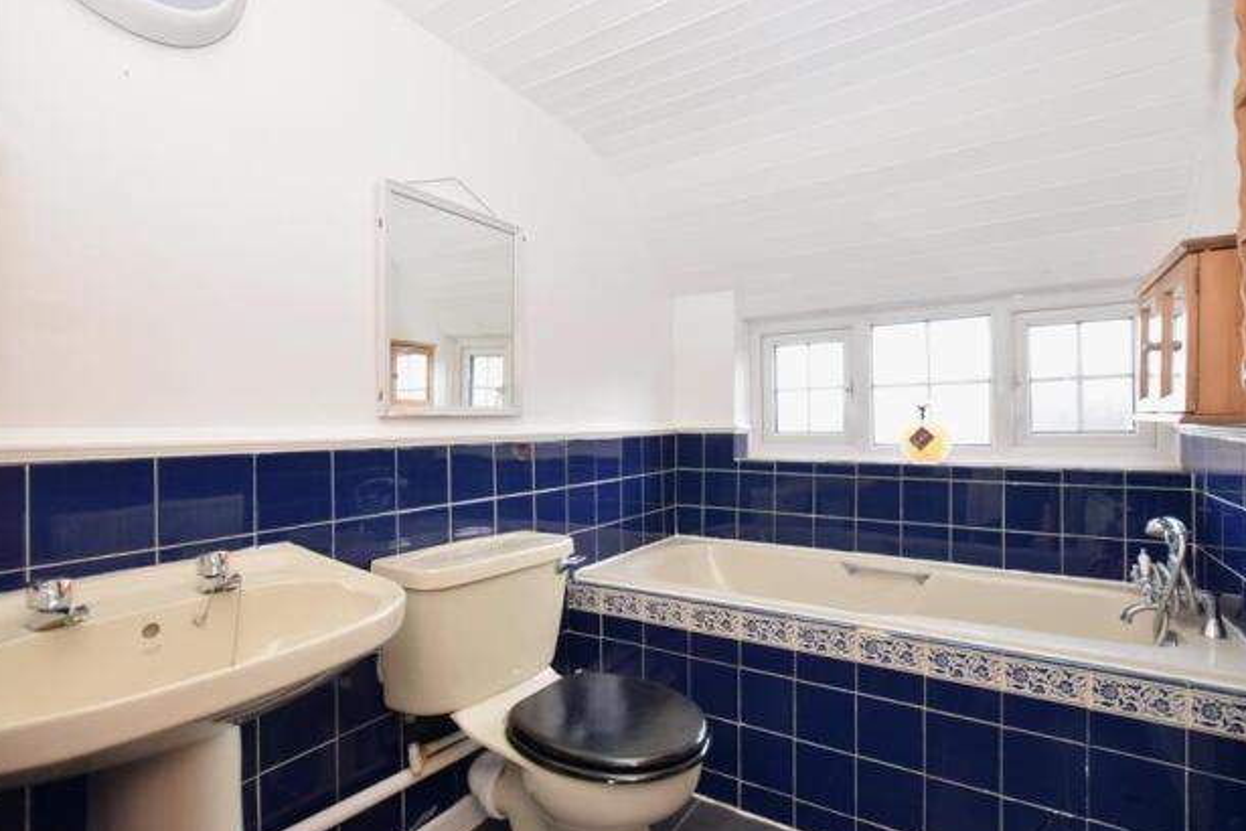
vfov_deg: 73.7
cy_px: 425
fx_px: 554
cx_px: 650
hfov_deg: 96.7
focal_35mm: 16
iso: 500
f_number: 8
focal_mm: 10
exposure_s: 1/15
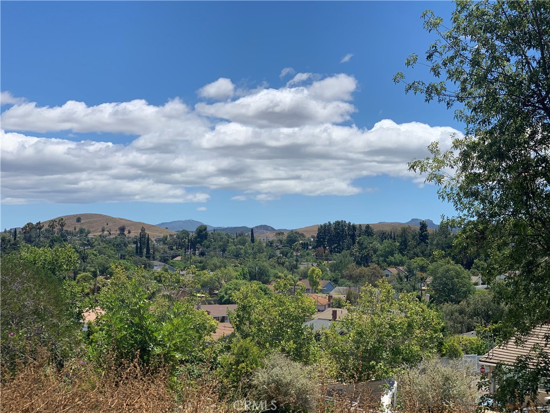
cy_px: 206
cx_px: 275
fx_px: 826
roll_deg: -1.3
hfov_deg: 36.8
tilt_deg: +5.6
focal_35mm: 52
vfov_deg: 28.0
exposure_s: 1/1996
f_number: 2.4
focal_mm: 6
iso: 16
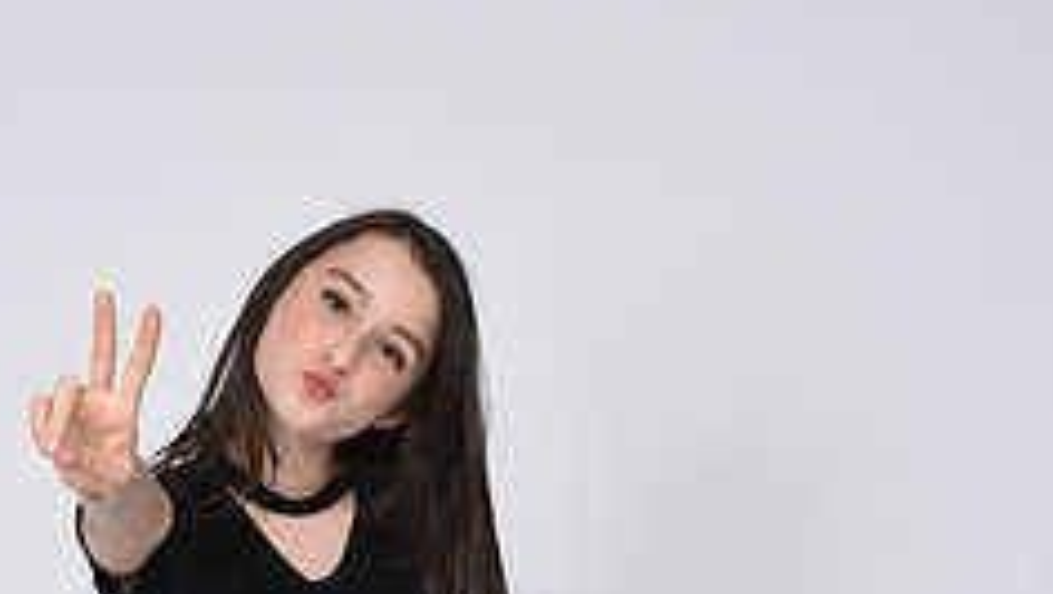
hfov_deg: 18.4
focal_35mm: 116
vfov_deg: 10.1
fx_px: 3240
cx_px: 346
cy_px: 920
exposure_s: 1/160
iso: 100
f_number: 7.1
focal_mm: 45
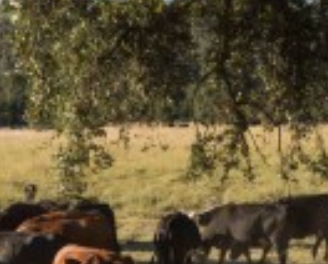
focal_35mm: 91
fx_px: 885
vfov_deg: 16.7
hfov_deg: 20.9
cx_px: 93
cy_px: 232
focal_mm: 32
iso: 200
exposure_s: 1/250
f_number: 5.6
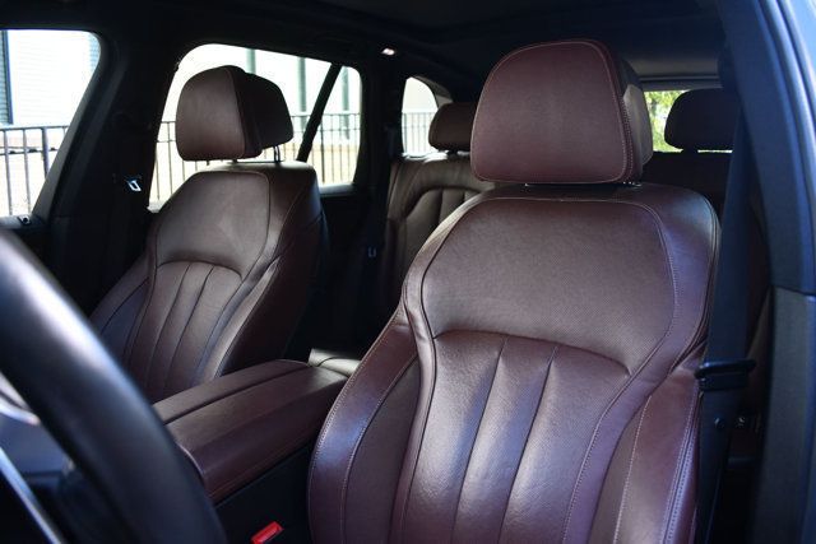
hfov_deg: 61.9
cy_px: 272
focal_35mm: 30
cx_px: 408
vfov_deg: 43.6
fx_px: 680
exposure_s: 1/125
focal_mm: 20
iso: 800
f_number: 3.5
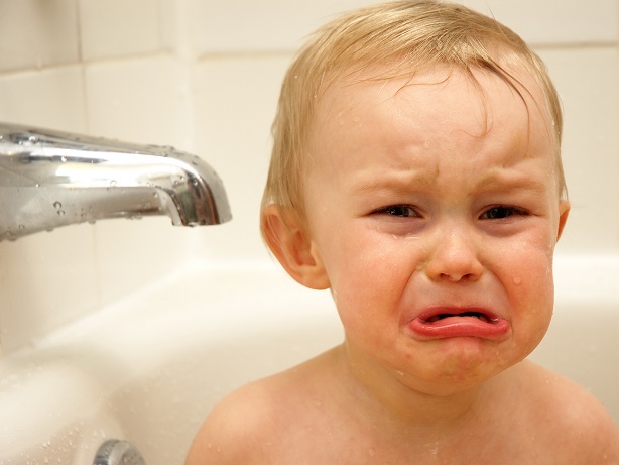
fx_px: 2057
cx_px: 330
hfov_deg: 17.1
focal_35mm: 115
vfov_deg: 12.9
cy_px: 233
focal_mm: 70
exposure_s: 1/60
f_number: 5
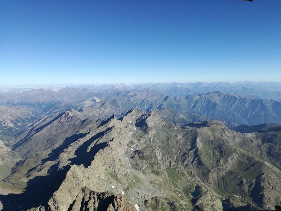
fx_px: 219
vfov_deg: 51.4
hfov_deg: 65.3
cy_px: 106
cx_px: 140
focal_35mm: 27
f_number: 2
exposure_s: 1/1099
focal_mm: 3.79
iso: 50
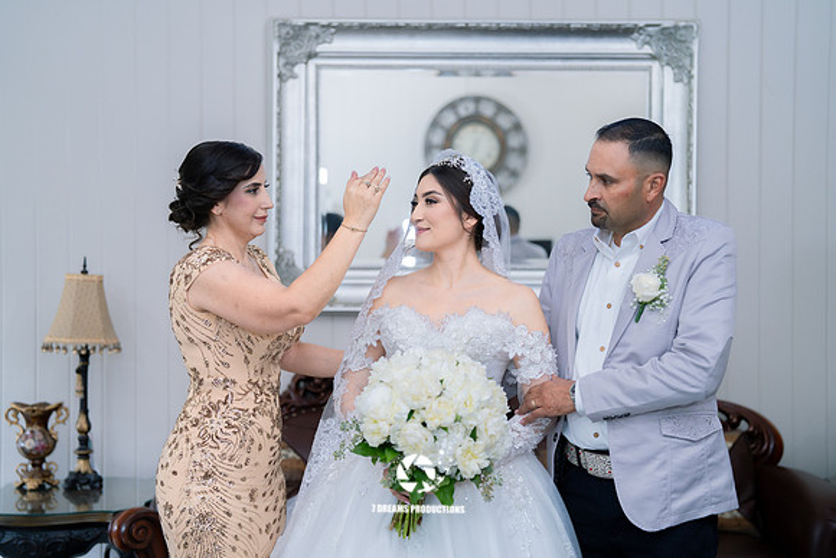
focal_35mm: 50
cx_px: 418
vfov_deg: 27.0
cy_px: 279
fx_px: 1161
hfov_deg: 39.6
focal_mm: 50
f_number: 2
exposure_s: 1/200
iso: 640
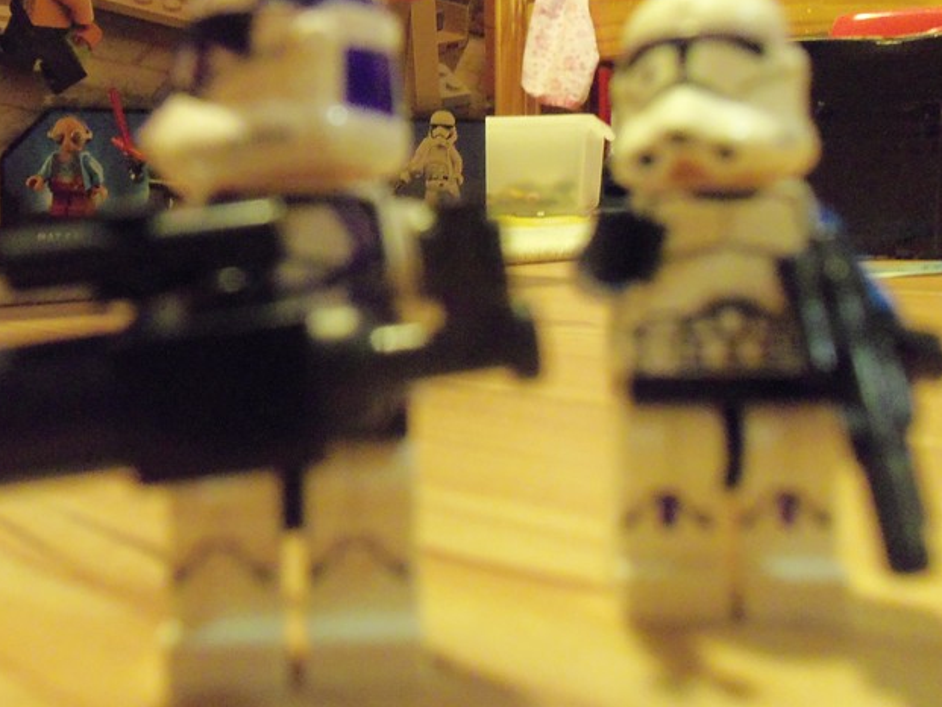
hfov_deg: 44.5
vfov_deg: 34.0
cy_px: 225
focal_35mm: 42
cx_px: 375
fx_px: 1143
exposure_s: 1/2
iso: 400
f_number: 3.4
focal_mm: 5.2
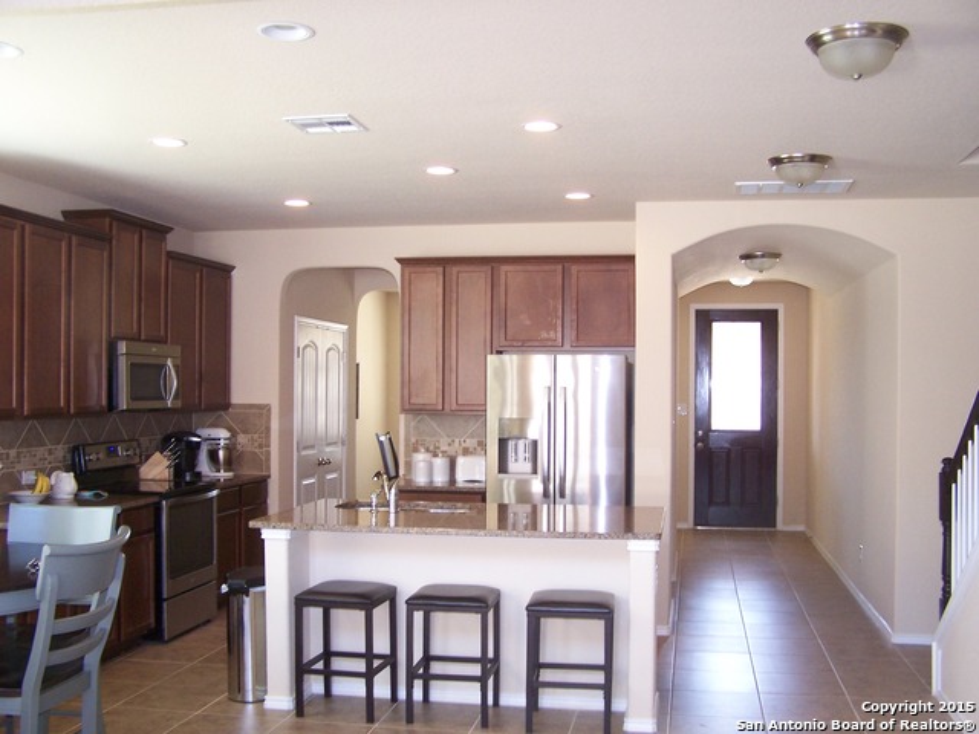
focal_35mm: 38
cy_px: 367
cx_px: 490
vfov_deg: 37.7
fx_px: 1075
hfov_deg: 49.0
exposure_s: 1/20
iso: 140
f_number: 2.8
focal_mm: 6.3
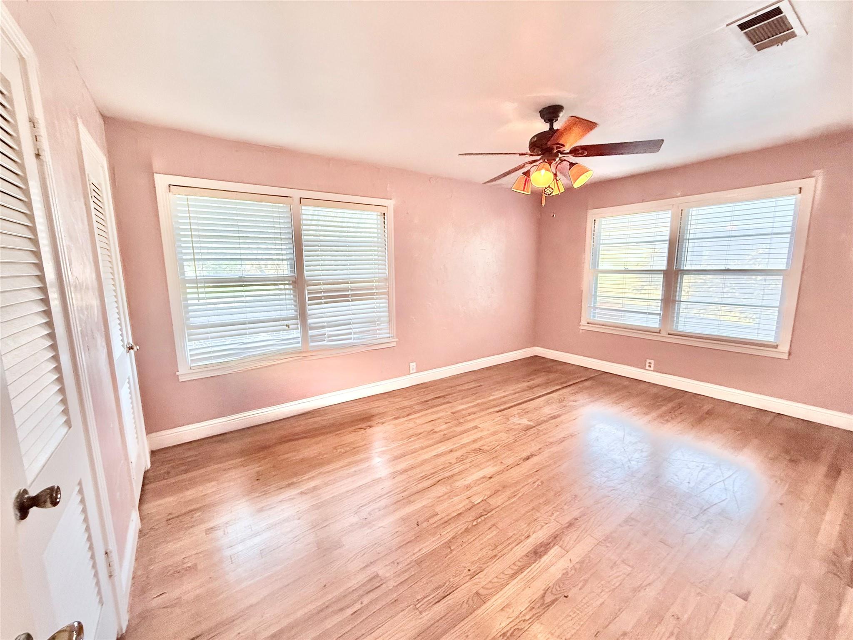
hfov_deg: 102.1
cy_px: 320
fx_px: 345
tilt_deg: -8.8
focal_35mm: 14
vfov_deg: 85.7
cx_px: 426
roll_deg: +0.4
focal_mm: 2.22
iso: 400
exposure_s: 1/120
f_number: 2.2
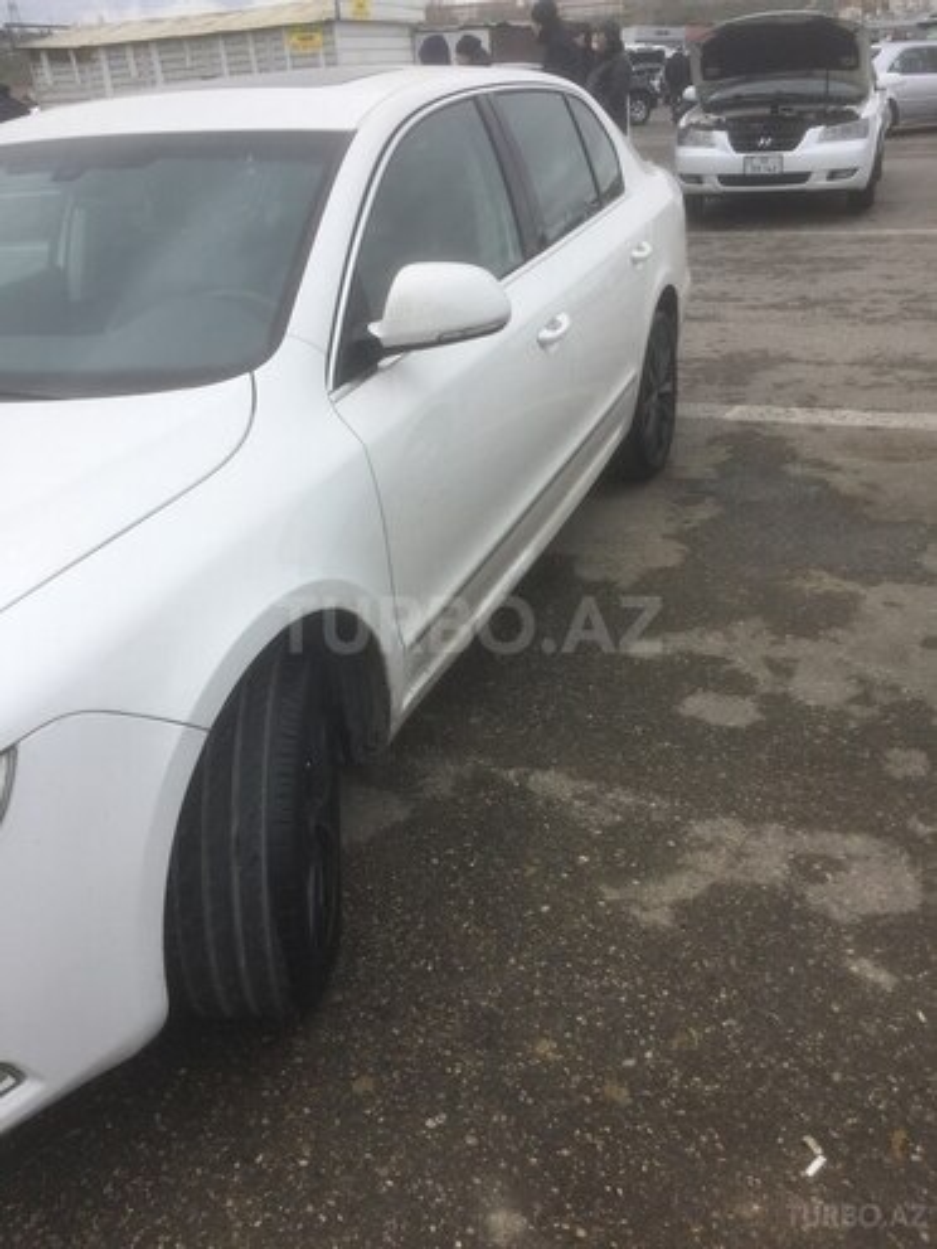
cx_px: 468
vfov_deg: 61.7
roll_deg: +5.0
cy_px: 624
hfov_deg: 48.2
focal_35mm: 29
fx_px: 1047
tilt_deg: -25.1
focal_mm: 4.15
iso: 32
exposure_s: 1/746
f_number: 2.2
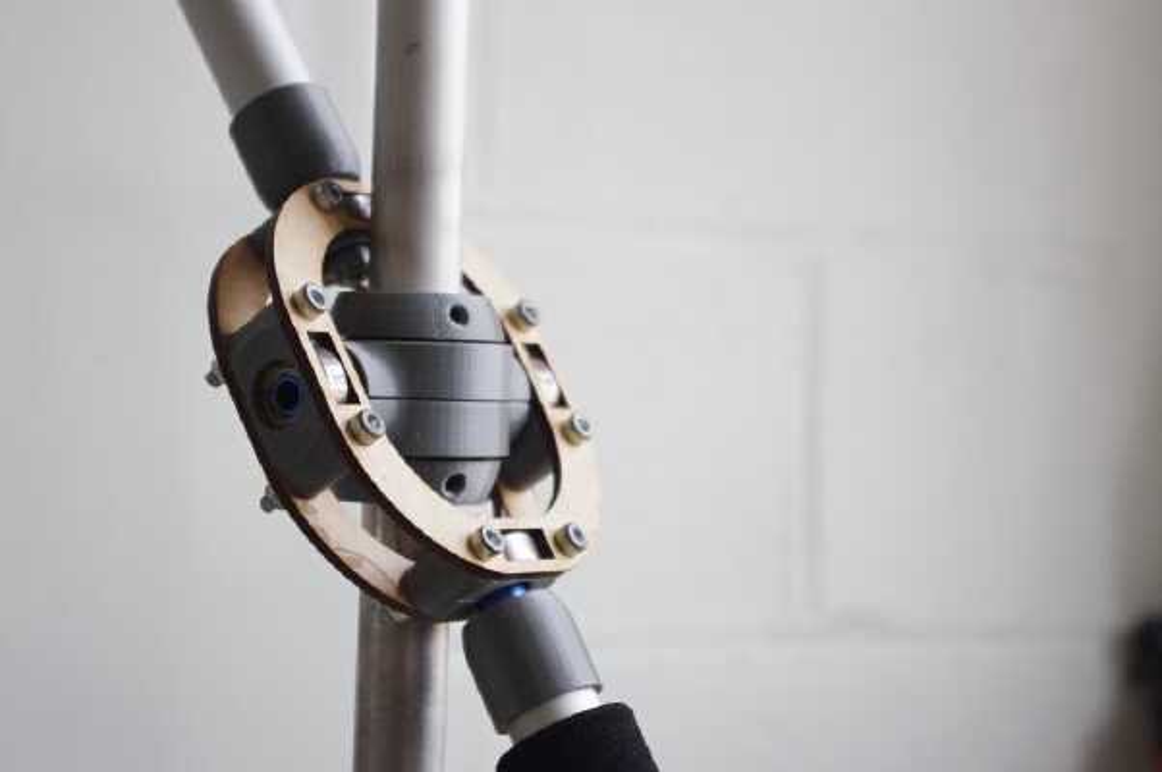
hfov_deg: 24.8
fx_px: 2644
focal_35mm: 82
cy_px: 386
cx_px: 581
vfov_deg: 16.6
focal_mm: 55
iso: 1600
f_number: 5.6
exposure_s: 1/200
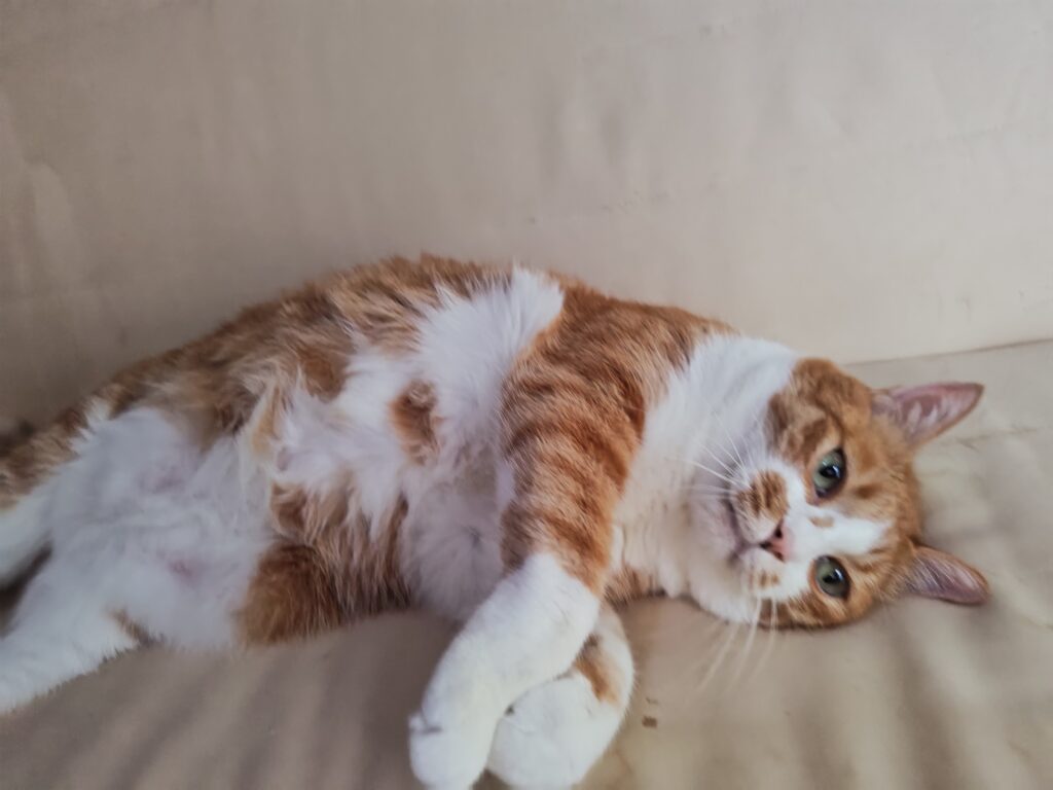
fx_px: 700
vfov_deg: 58.9
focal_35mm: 23
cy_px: 395
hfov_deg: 73.9
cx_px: 526
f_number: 1.9
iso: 1043
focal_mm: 5.56
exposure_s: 1/20
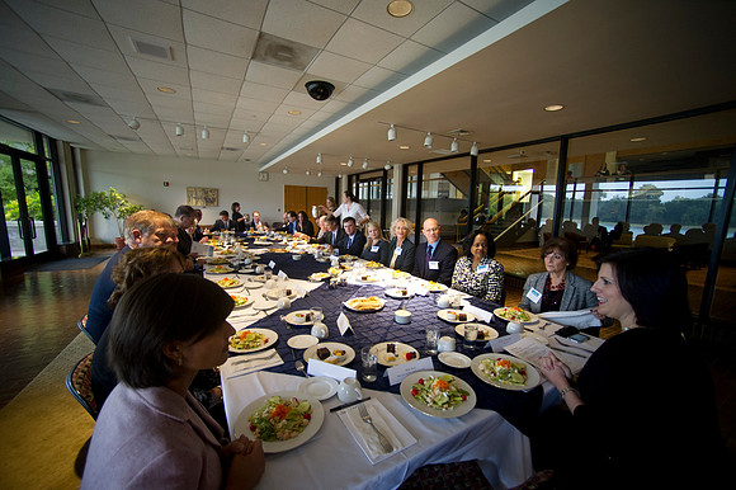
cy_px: 245
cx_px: 368
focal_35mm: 14
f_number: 2.8
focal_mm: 14
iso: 2500
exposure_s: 1/100
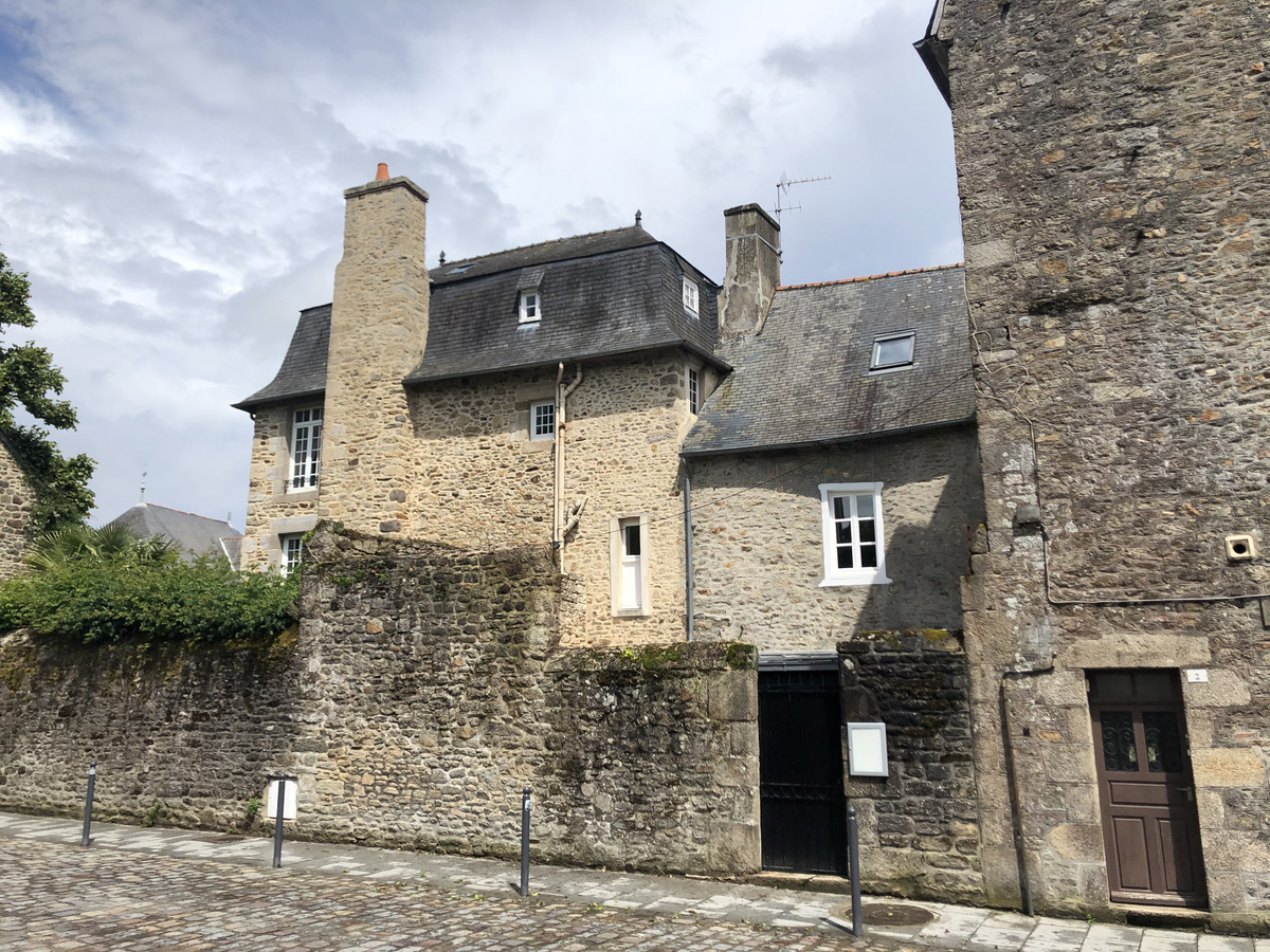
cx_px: 635
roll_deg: +1.2
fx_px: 1027
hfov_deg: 63.4
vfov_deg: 49.7
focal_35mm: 28
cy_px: 476
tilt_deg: +11.7
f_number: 1.8
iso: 25
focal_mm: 4
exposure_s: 1/3745
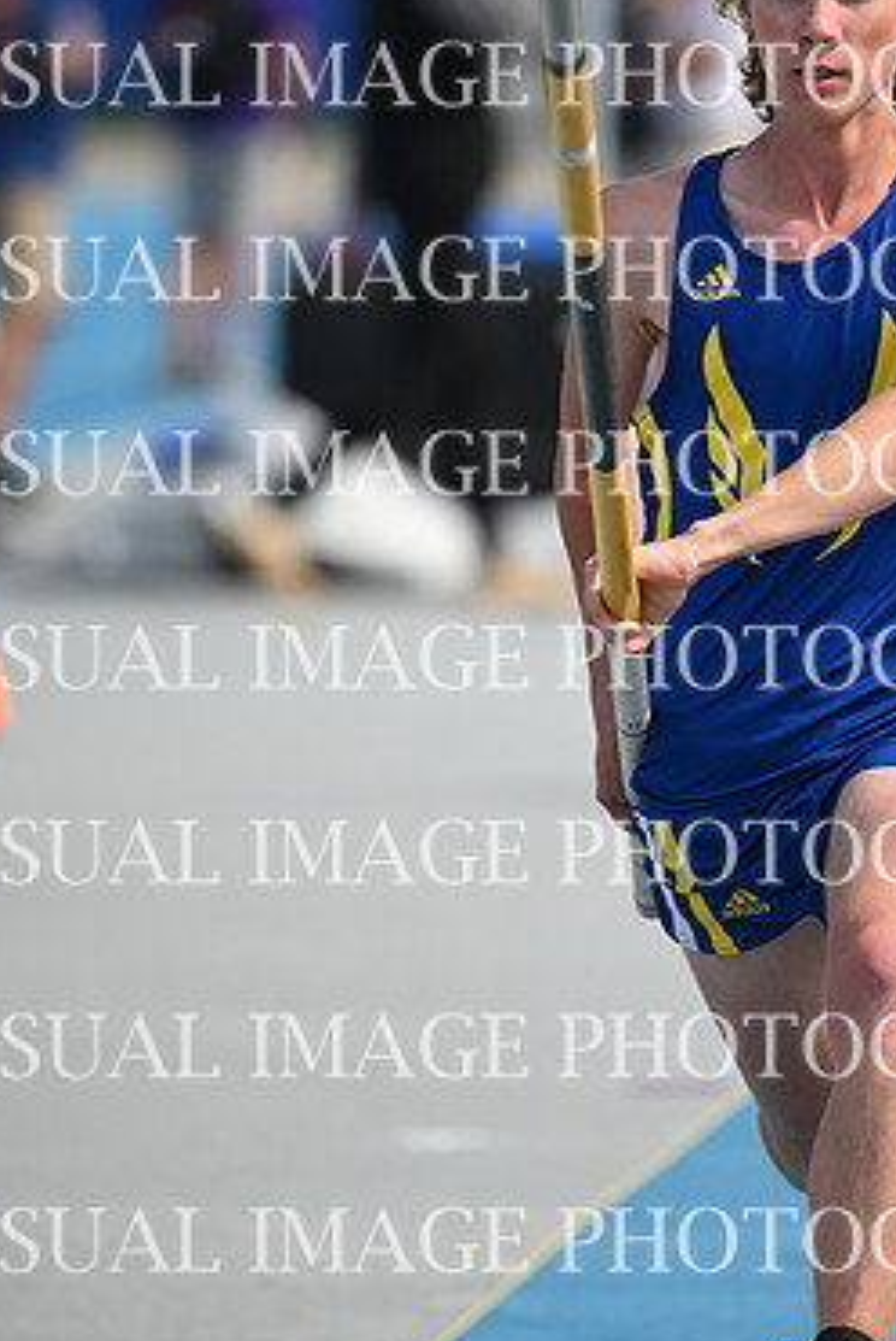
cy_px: 560
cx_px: 533
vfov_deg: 3.3
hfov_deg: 2.2
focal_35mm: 625
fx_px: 23288
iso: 500
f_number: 4.5
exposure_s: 1/4000
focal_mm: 400
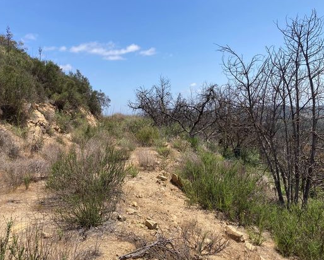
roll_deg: +2.5
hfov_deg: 52.7
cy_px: 133
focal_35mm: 34
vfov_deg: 43.4
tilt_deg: -2.7
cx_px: 146
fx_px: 326
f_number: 1.8
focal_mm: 3.99
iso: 20
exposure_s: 1/1869
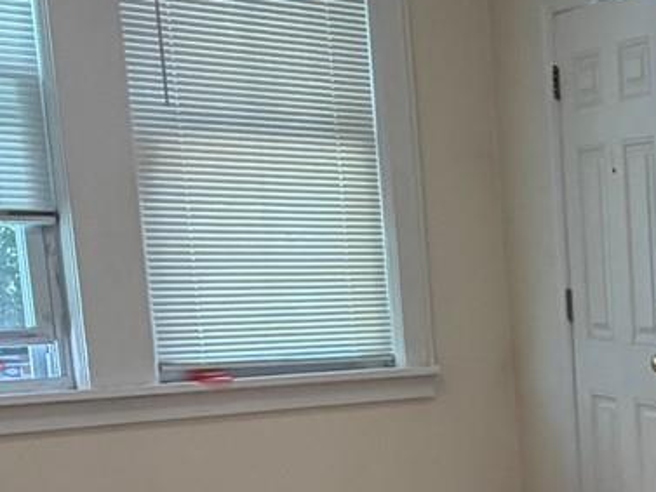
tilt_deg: -7.4
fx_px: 1441
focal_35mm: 76
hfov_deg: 20.9
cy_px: 450
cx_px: 1044
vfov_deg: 19.0
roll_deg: +0.7
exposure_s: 1/120
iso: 100
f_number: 2.2
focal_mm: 2.22
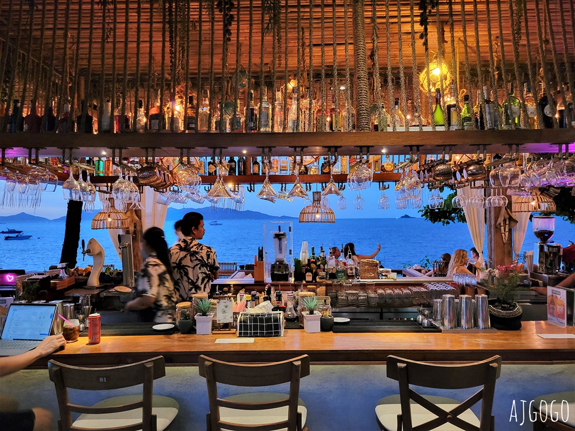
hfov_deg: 67.3
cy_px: 216
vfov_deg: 53.1
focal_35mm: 26
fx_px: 432
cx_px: 288
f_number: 1.8
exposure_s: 1/25
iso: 500
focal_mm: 5.4
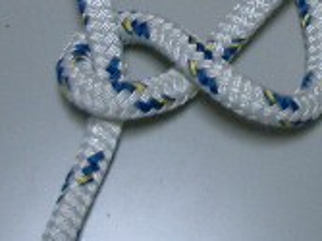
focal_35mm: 134
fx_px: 1246
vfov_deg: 10.9
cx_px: 199
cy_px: -33
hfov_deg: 14.7
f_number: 2.6
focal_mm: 5.8
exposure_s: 1/50
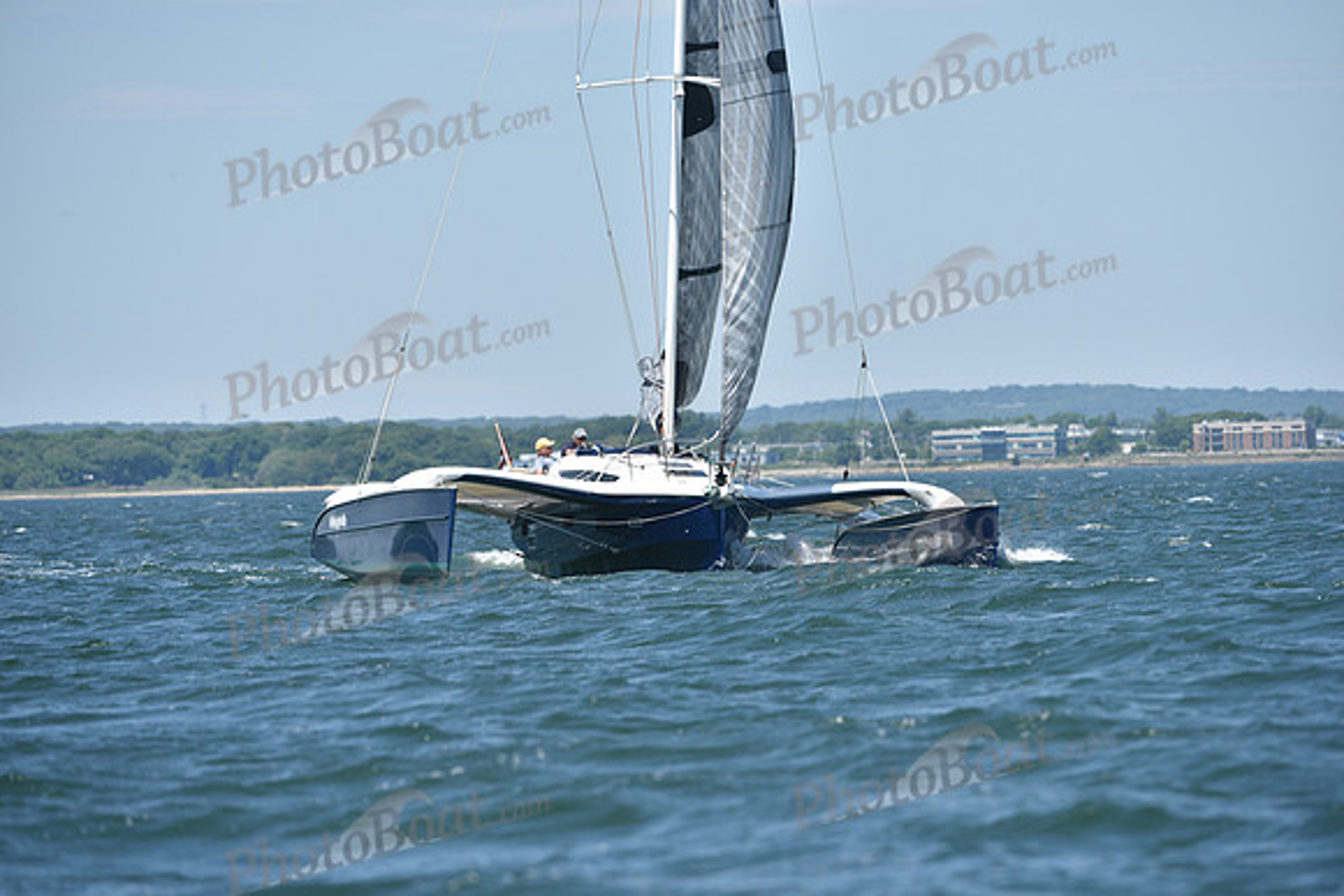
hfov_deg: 6.1
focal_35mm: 340
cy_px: 448
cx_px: 672
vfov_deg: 4.0
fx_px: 12696
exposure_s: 1/1000
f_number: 6.3
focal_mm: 340
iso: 250
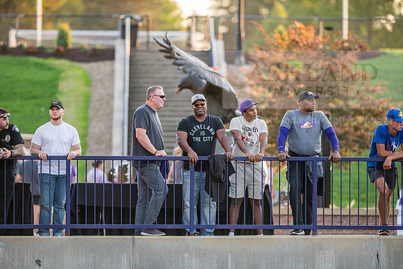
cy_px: 134
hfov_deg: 6.9
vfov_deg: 4.6
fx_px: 3359
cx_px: 202
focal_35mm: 300
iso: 800
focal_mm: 300
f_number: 3.2
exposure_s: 1/640
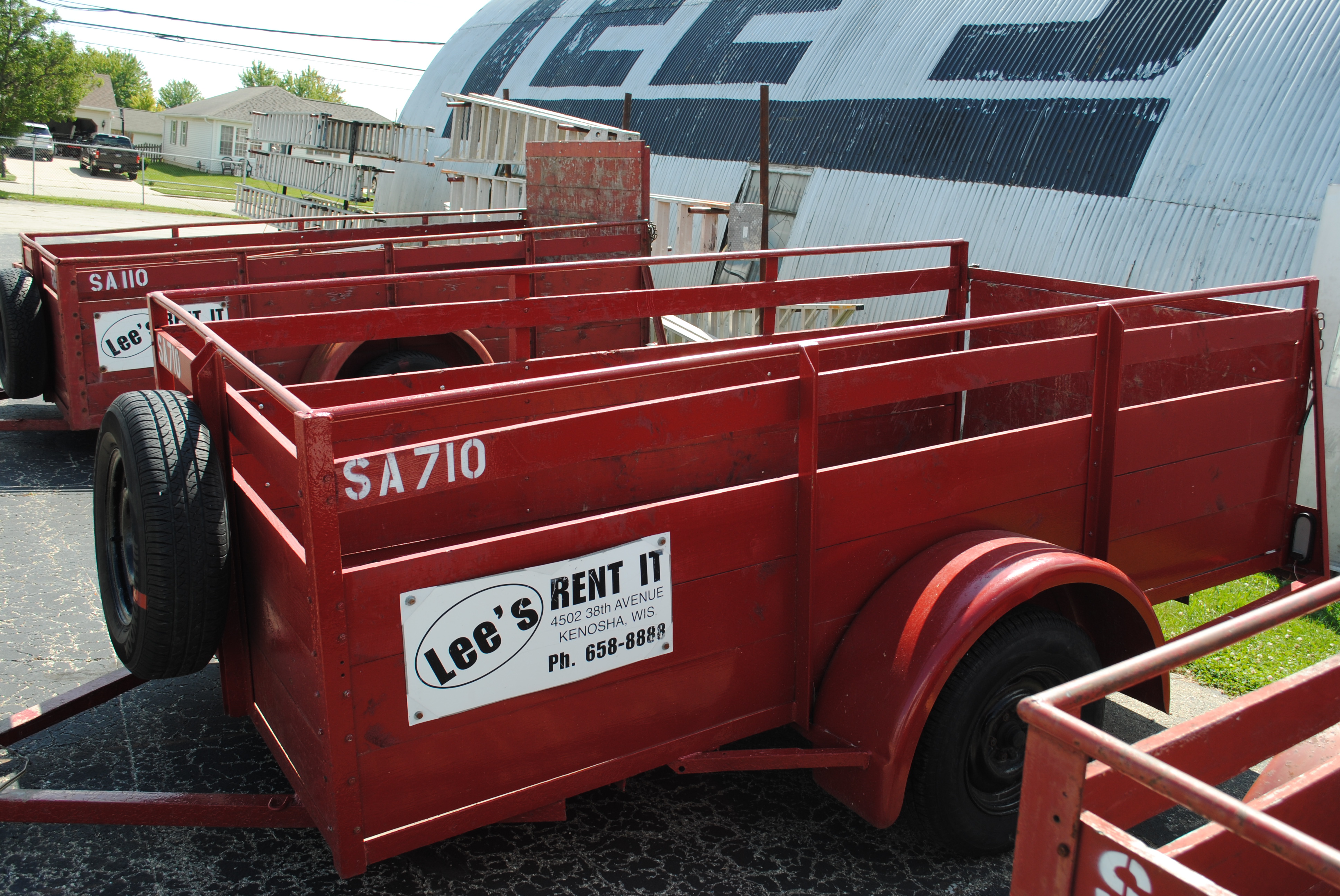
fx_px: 1230
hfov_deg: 57.2
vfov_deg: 40.1
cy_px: 448
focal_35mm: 33
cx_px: 670
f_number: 6.3
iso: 100
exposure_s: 1/160
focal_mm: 22
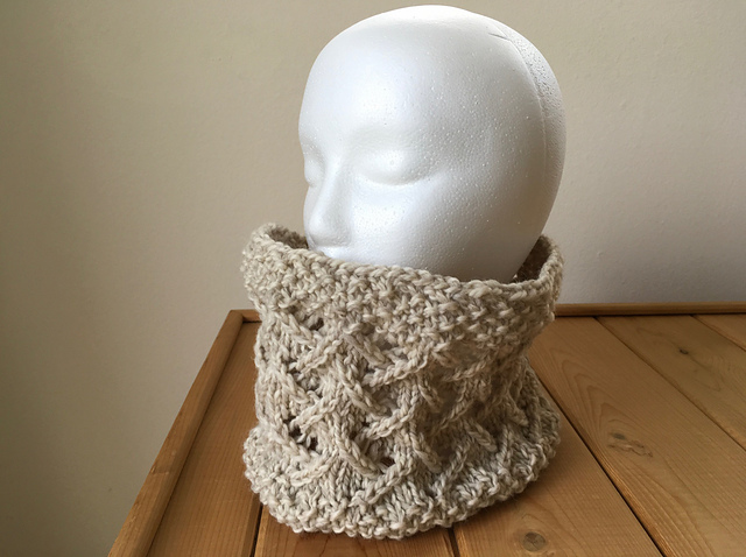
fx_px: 624
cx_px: 373
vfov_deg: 48.1
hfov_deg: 61.7
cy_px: 278
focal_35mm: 29
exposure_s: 1/120
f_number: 2.2
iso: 40
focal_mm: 4.15
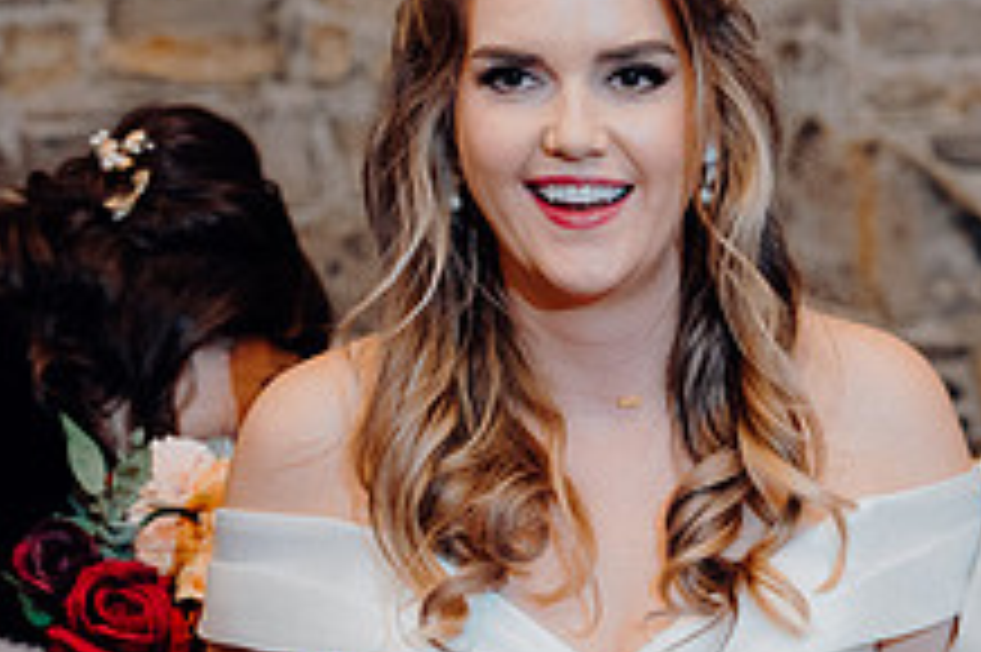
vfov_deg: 9.7
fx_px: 3839
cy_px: 510
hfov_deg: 14.4
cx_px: 940
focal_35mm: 141
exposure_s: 1/200
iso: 2500
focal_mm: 53
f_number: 3.5
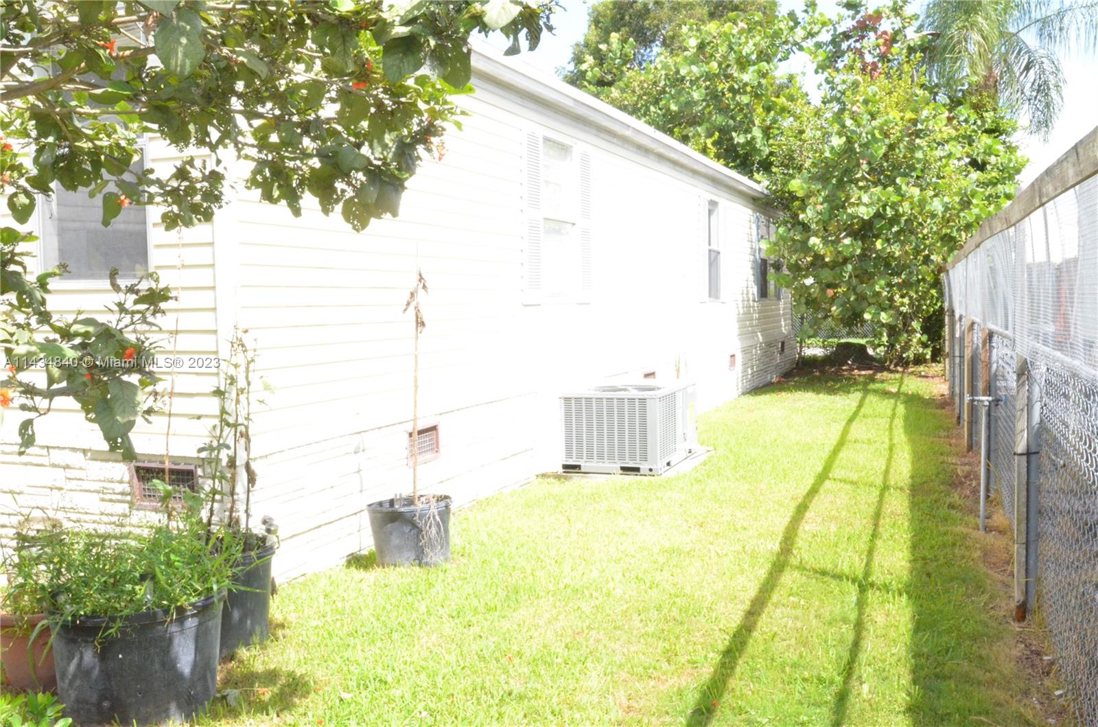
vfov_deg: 36.7
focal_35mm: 36
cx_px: 549
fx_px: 1095
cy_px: 364
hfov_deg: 53.2
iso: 5000
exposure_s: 1/250
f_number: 22
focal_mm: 24
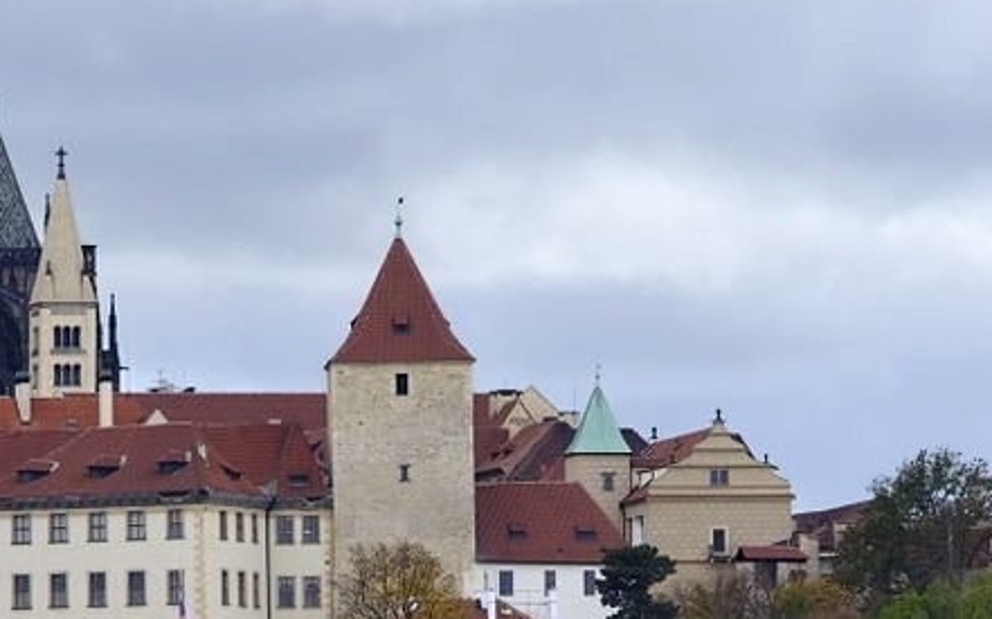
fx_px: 20534
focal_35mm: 760
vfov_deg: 1.7
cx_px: 569
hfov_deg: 2.8
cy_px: 1231
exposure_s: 1/120
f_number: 5
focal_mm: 200
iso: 100
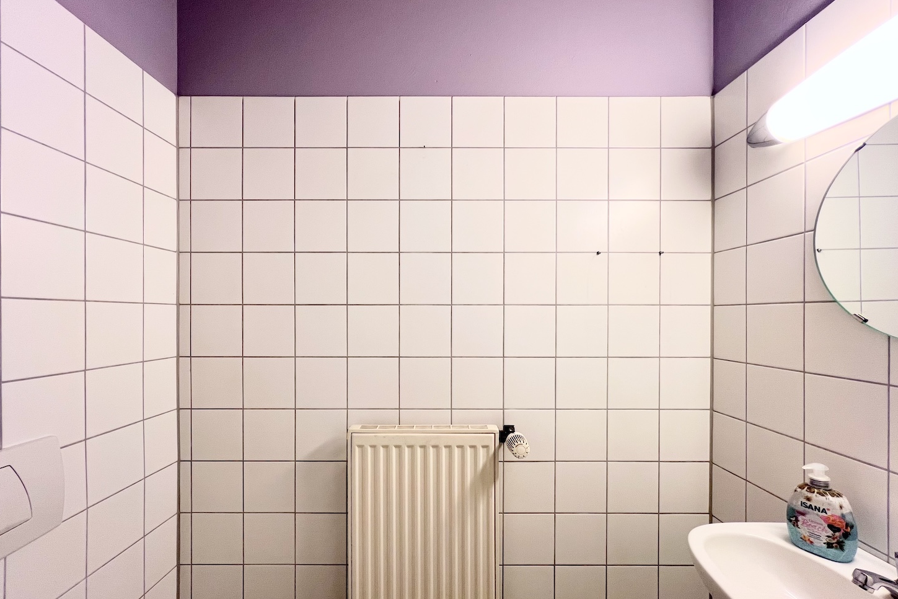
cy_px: 315
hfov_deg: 104.2
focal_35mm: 14
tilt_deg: +0.4
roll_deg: -0.3
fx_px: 349
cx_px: 437
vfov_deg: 81.1
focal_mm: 1.57
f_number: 1.8
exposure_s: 1/100
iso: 100
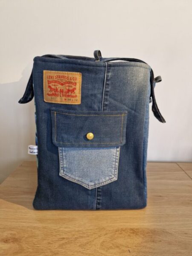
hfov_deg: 58.9
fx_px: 170
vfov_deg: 73.9
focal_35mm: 23
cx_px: 96
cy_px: 128
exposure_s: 1/218
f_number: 1.8
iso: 50
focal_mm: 5.4
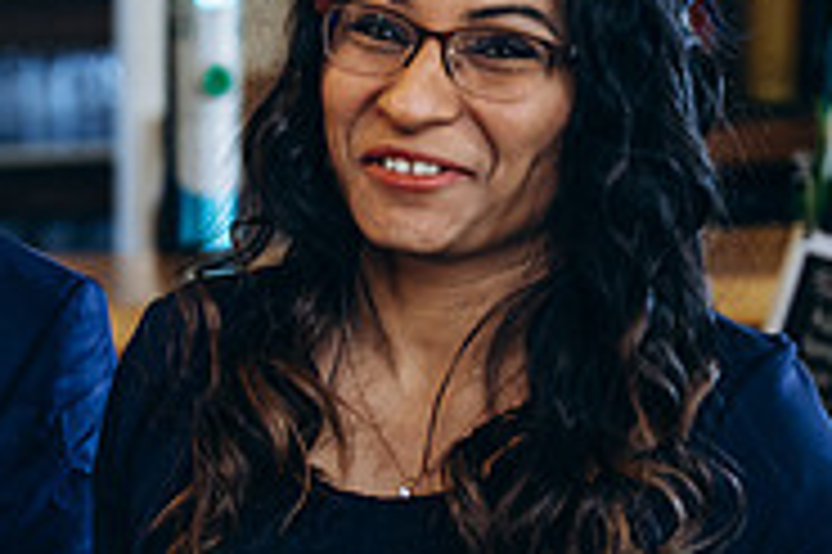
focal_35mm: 220
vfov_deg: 6.2
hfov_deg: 9.2
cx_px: -261
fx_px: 5080
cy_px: 300
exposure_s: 1/125
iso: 800
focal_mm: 70
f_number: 2.8
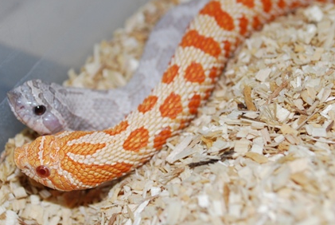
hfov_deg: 21.9
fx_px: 867
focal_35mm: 93
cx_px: 168
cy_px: 79
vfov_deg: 14.7
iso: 200
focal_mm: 34
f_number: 5
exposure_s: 1/60
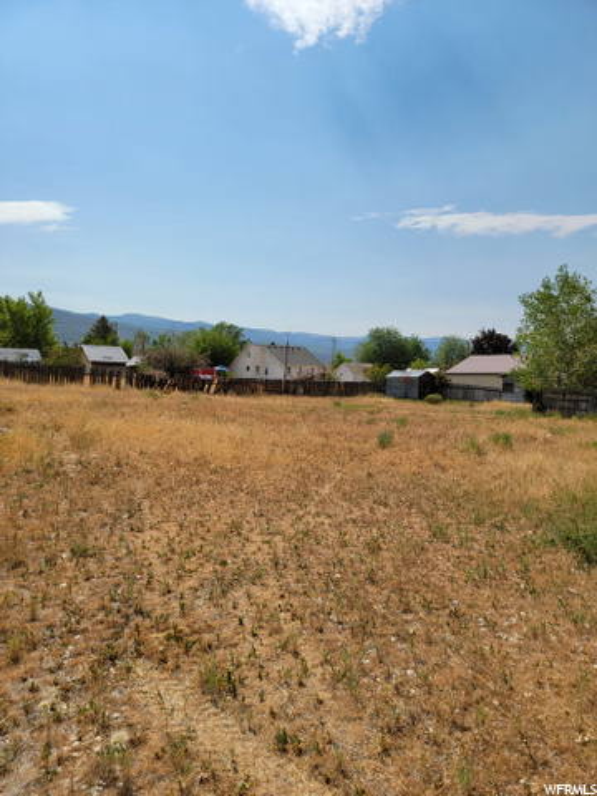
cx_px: 298
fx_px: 552
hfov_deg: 56.8
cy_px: 398
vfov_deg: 71.6
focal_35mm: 24
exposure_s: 1/2093
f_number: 1.8
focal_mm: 6.7
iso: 16
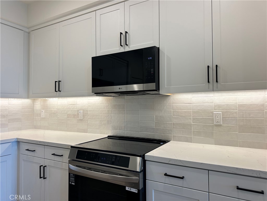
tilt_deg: +1.7
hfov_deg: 71.6
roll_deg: +0.1
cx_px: 134
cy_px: 100
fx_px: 185
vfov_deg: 56.8
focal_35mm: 24
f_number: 1.78
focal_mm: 6.86
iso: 80
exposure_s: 1/135
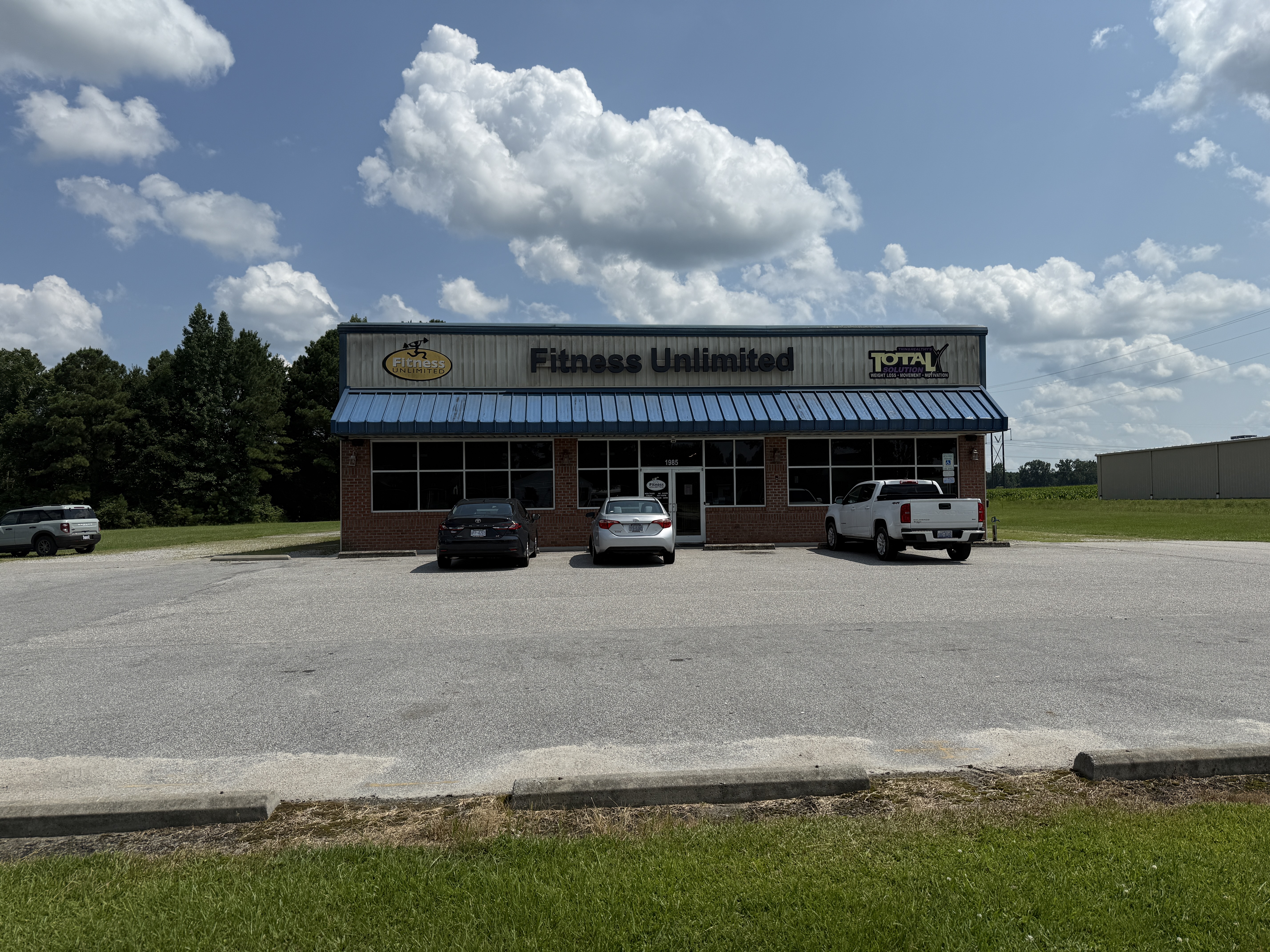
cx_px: 635
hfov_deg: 71.6
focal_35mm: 24
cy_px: 476
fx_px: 881
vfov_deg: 56.8
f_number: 1.78
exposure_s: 1/10309
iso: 80
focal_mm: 6.76
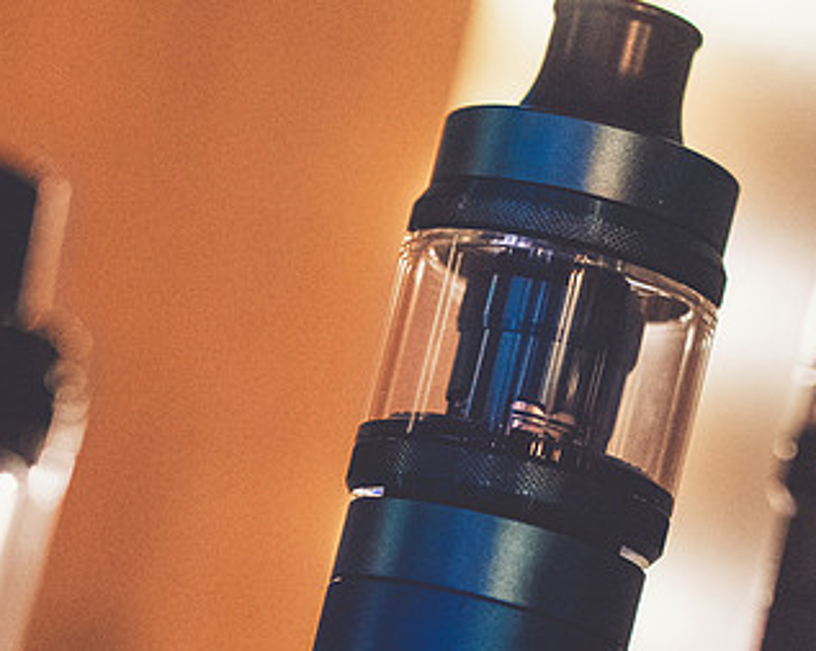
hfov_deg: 8.4
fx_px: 5525
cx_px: 260
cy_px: 497
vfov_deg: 6.7
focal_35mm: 229
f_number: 2.8
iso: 6400
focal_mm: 64
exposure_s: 1/640
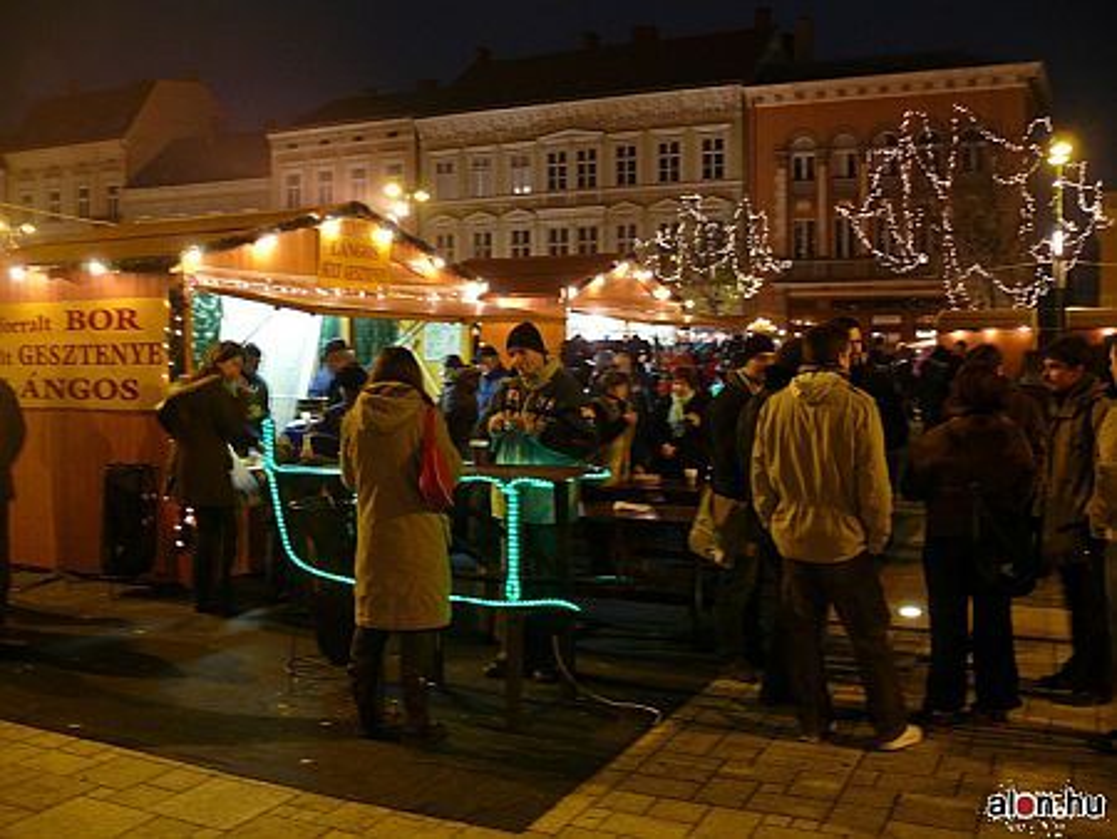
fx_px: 1130
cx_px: 558
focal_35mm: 35
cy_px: 420
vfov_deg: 40.7
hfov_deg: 52.6
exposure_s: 1/4
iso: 200
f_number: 2.8
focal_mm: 7.4
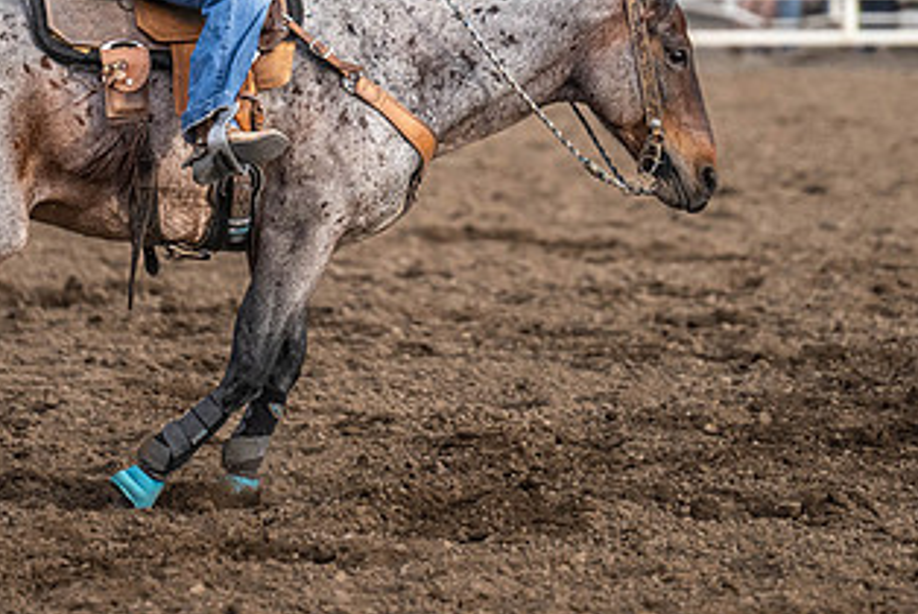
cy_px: 9
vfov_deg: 3.3
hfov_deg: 5.0
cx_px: 407
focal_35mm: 416
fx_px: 10618
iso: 1250
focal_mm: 190
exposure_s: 1/8000
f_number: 2.8
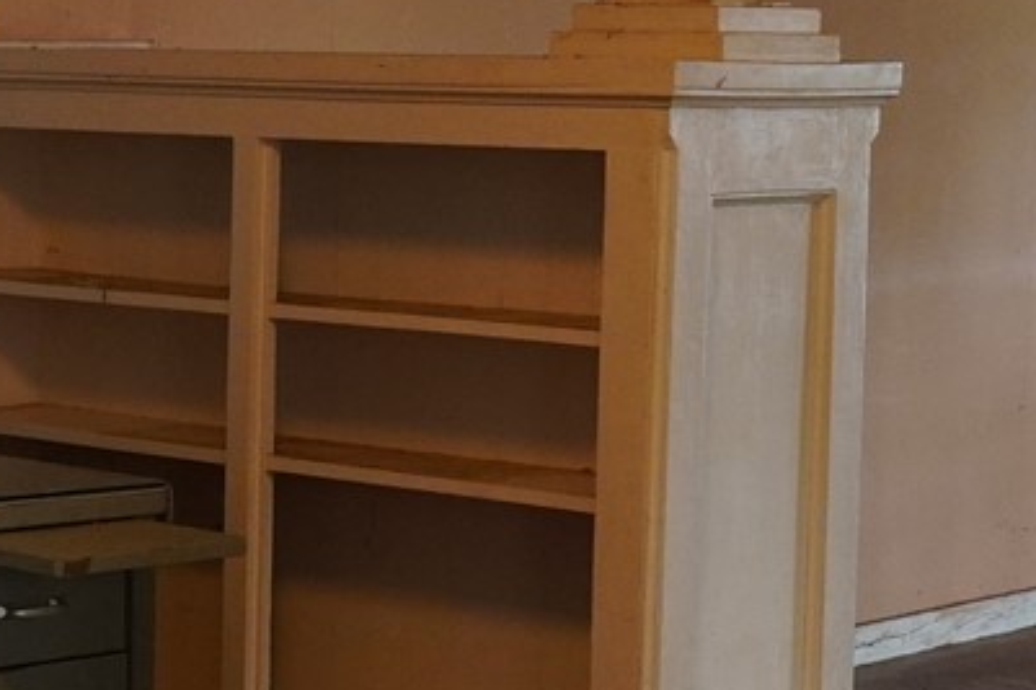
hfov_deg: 16.5
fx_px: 3509
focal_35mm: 122
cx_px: 75
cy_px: 353
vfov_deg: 11.2
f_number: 3.5
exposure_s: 1/60
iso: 1000
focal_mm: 16
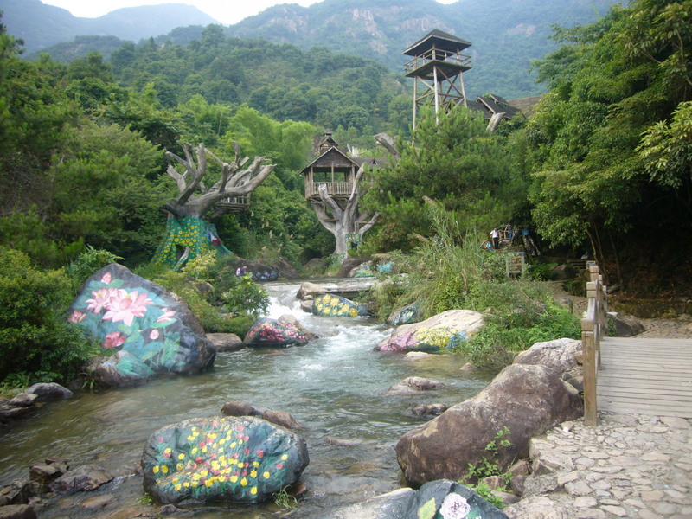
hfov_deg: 63.4
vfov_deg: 49.7
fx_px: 560
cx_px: 346
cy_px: 260
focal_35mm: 28
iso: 80
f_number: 2.8
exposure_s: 1/125
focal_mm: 4.6
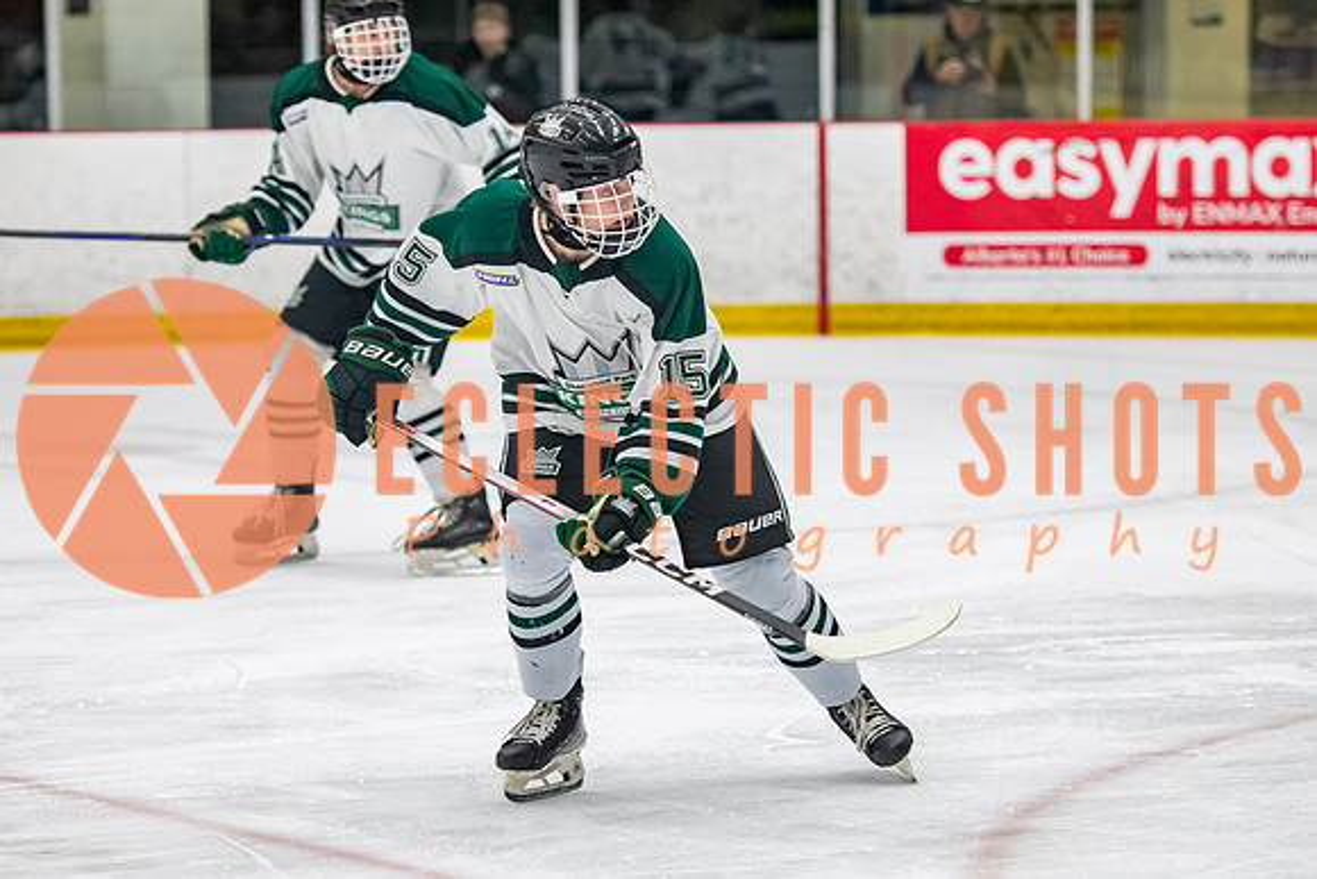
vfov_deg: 8.2
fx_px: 6102
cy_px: 386
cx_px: 622
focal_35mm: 167
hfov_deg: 12.3
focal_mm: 112
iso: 2000
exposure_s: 1/640
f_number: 3.2
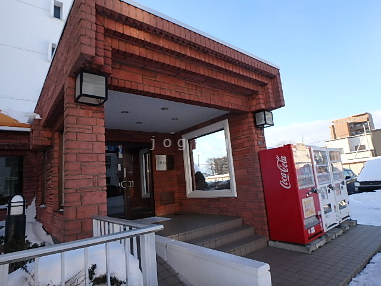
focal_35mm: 21
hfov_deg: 79.0
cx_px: 190
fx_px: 231
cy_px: 143
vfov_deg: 63.4
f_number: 3.5
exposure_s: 1/320
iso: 125
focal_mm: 3.7
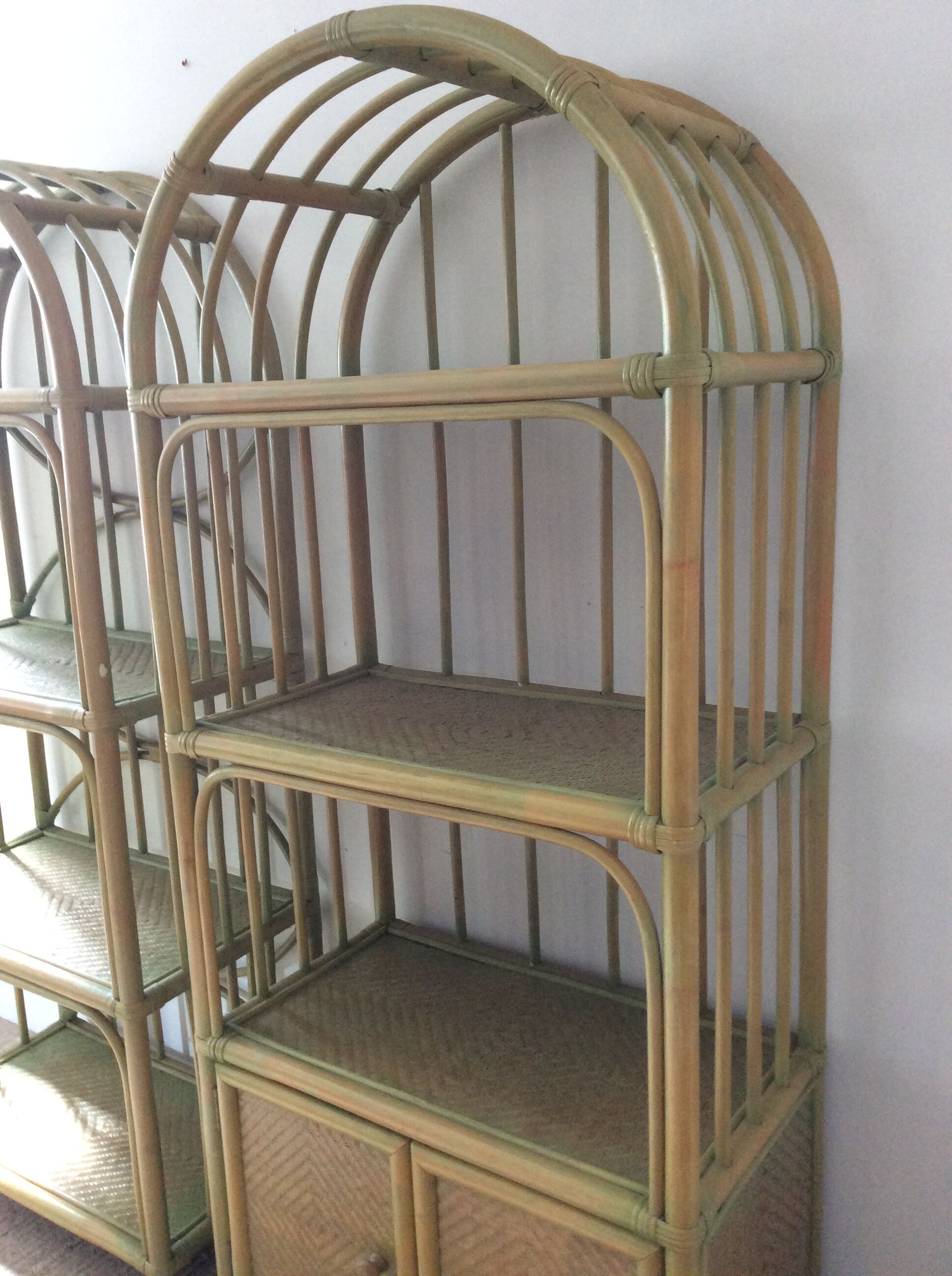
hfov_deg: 44.1
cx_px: 476
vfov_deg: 56.9
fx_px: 1177
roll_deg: +2.3
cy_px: 638
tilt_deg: -13.6
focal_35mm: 32
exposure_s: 1/25
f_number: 2.4
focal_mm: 3.3
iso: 100
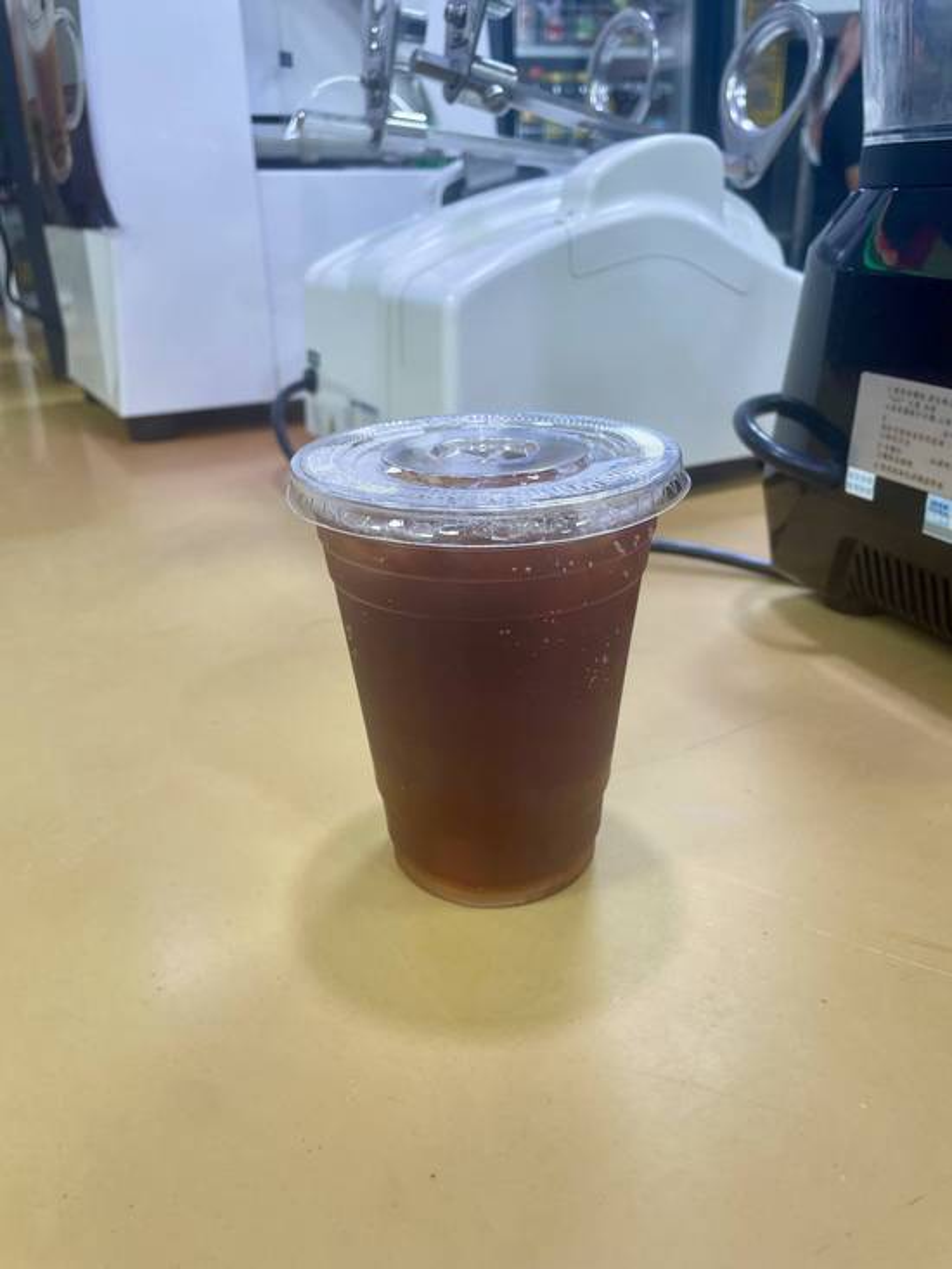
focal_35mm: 26
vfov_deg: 67.3
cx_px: 476
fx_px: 953
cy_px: 634
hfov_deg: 53.1
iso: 80
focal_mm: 4.2
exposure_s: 1/60
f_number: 1.6
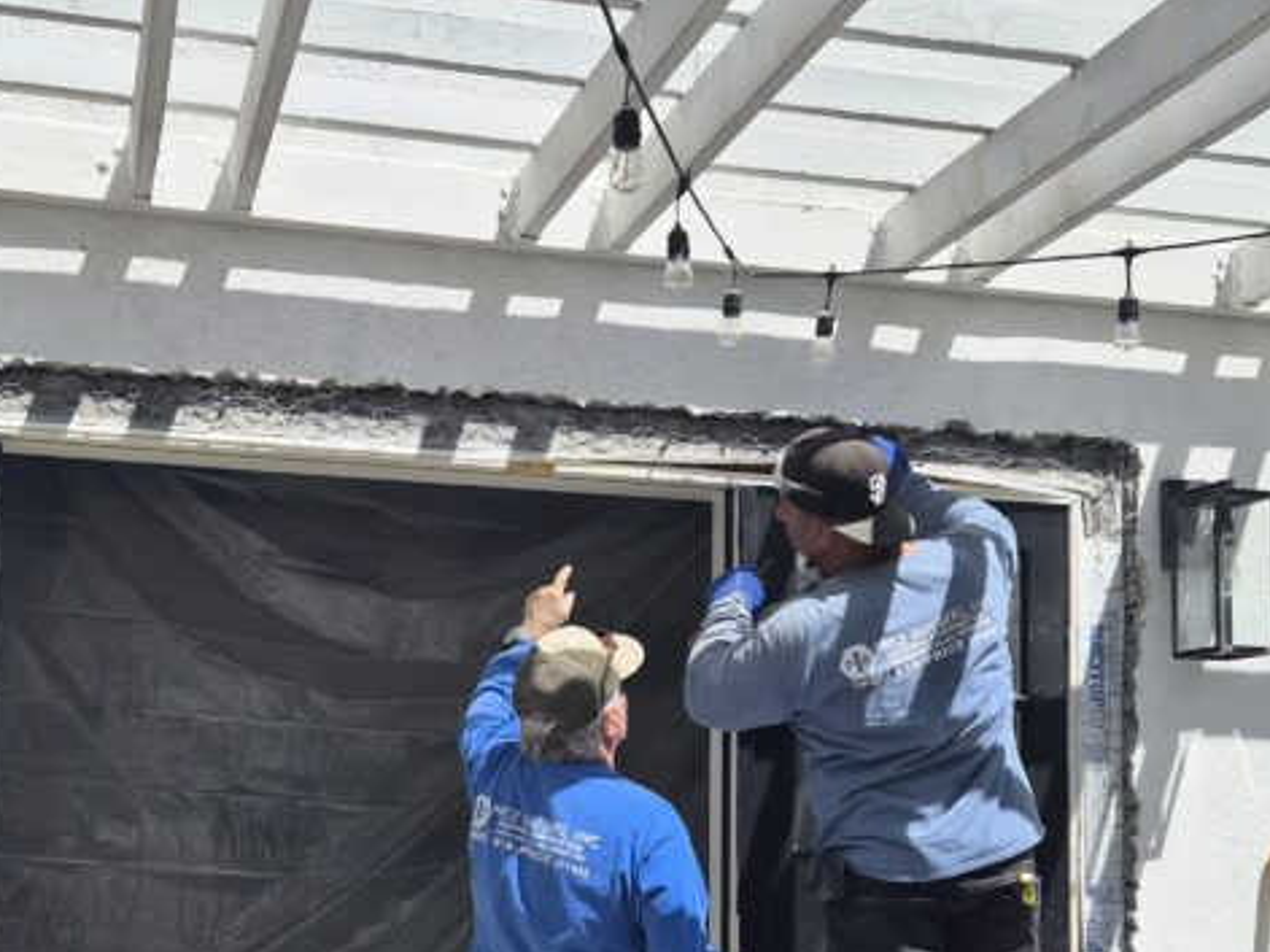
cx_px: 456
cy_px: 793
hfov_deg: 37.9
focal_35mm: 50
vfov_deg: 28.3
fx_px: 1834
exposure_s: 1/5840
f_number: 1.8
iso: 80
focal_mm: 5.4
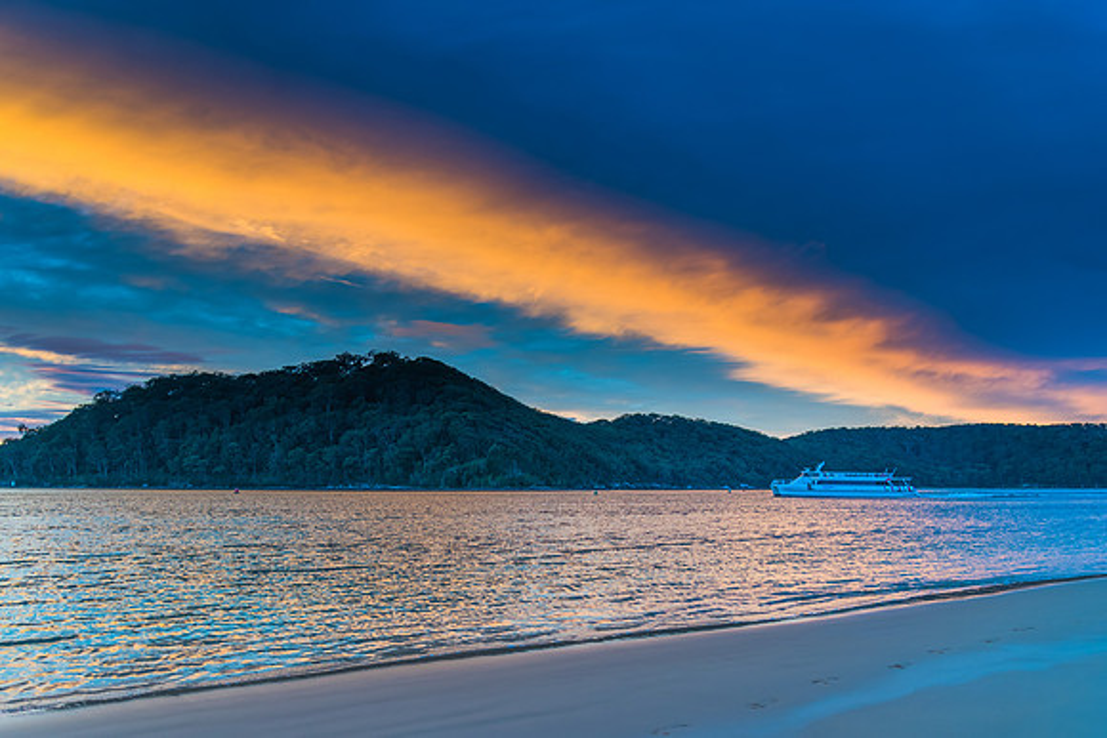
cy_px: 417
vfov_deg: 47.7
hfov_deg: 67.2
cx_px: 567
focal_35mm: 27
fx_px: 834
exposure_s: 1/30
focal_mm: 24
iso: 400
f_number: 4
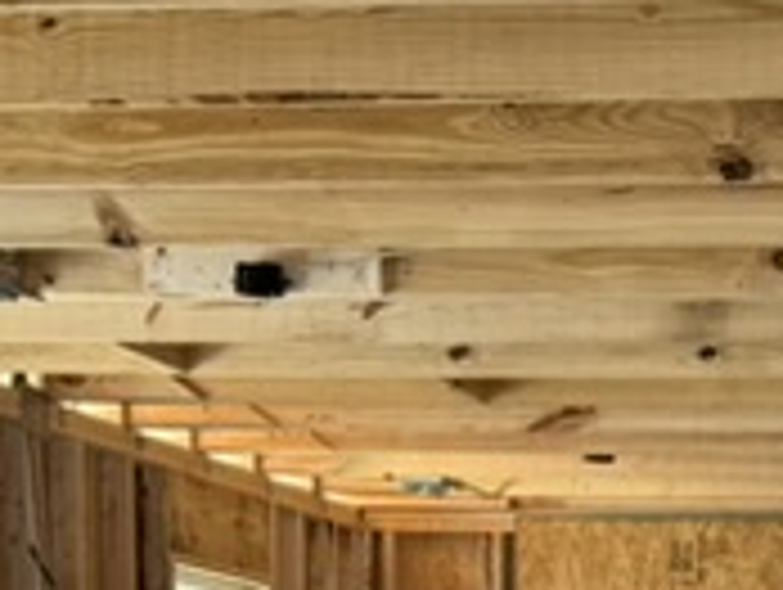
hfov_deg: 13.9
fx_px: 3194
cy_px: 1315
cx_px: 670
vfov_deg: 9.6
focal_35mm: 141
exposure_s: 1/121
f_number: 1.78
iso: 125
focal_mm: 6.76
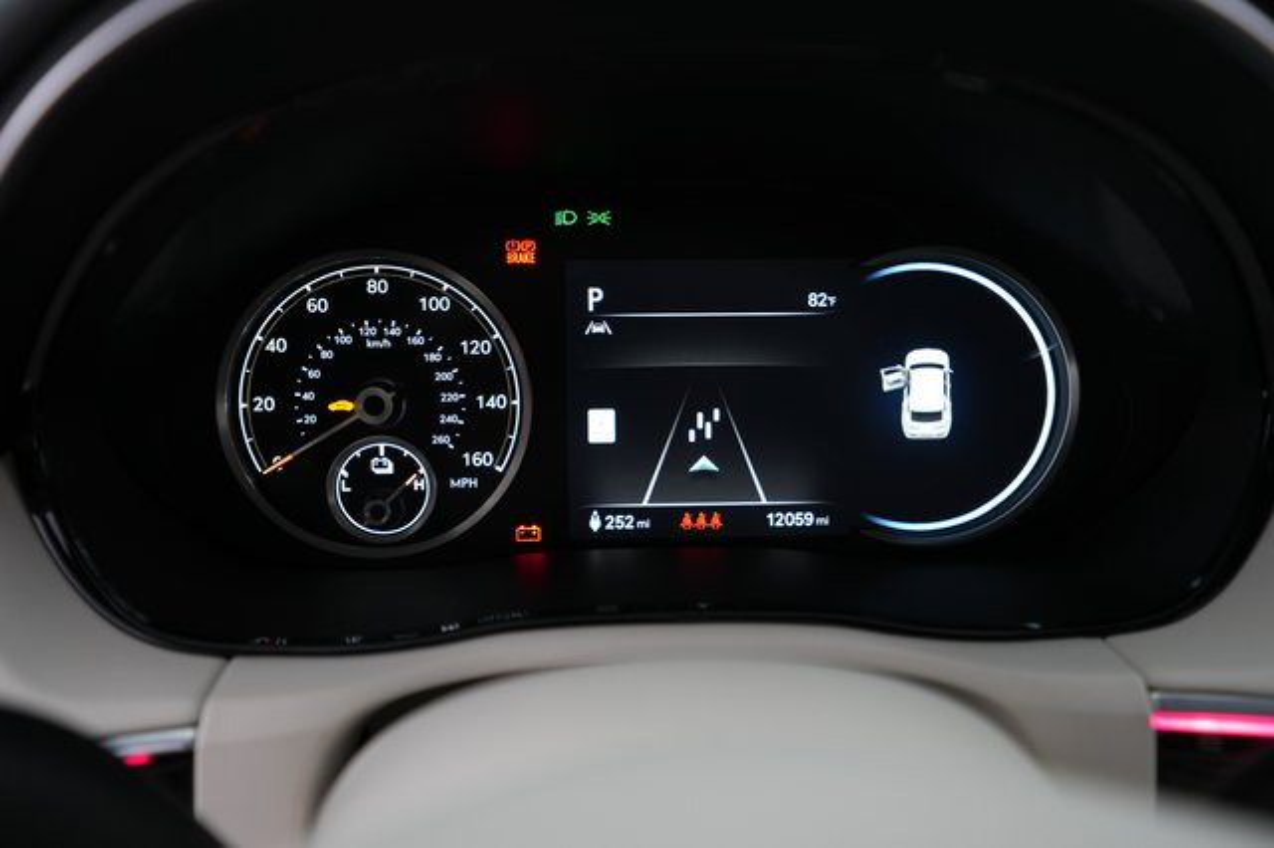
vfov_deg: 46.4
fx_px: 990
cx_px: 637
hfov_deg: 65.5
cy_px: 424
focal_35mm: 28
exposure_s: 1/30
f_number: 2.8
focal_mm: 28
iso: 640
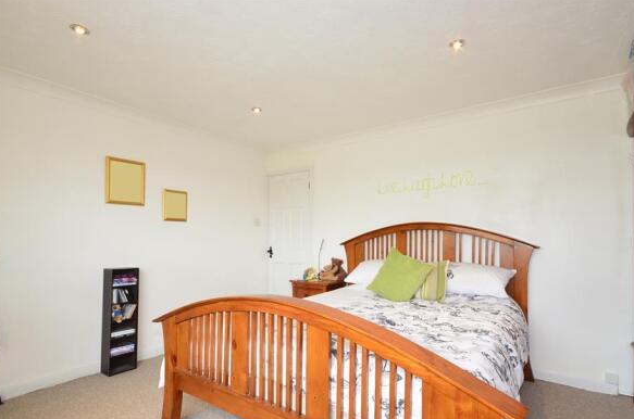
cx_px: 314
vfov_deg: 65.4
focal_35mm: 19
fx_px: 326
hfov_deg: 88.4
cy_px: 230
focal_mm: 11
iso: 400
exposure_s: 1/5
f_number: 11
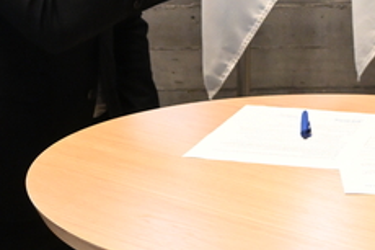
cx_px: 308
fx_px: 1142
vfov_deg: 12.3
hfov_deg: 18.4
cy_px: -27
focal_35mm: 110
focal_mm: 21
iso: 3600
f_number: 4
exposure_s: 1/250
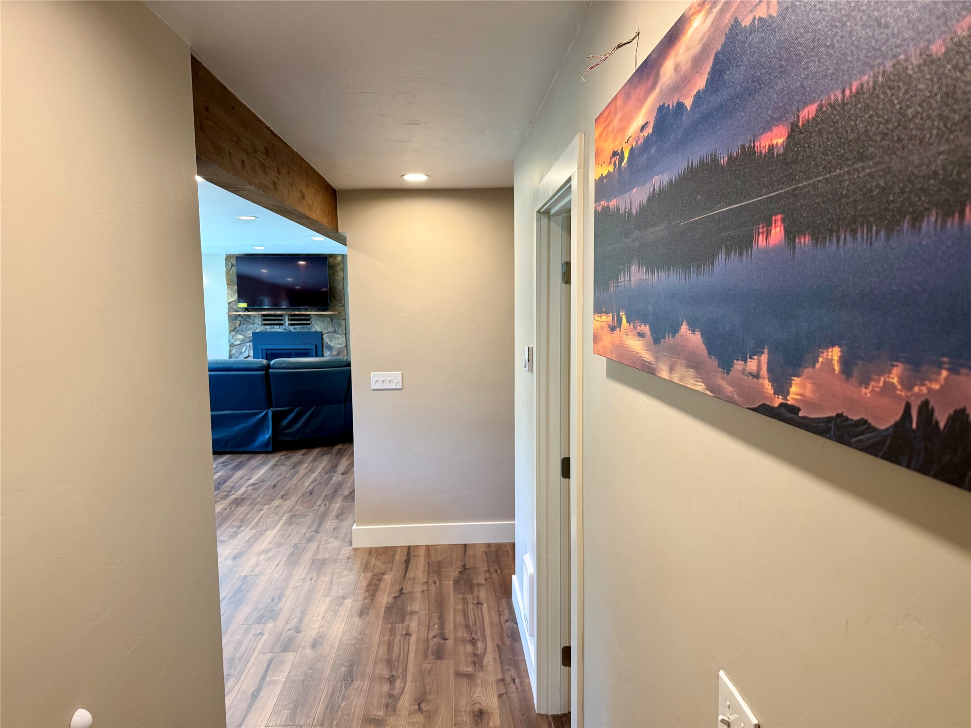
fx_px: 673
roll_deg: +0.9
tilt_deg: -5.3
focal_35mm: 24
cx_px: 486
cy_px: 364
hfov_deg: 71.6
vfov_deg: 56.8
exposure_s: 1/120
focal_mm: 6.76
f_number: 1.78
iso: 200
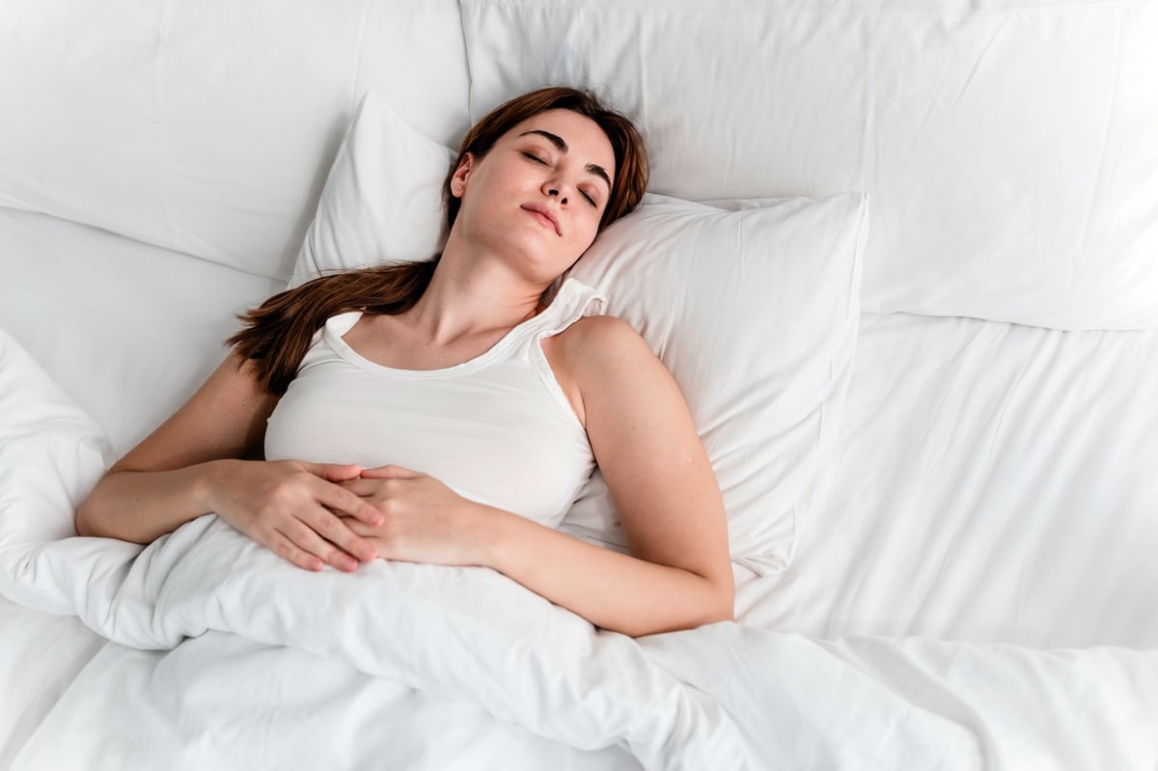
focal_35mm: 35
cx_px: 579
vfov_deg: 37.8
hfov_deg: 54.5
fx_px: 1125
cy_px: 386
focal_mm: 23.3
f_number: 1.8
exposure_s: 1/200
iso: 400
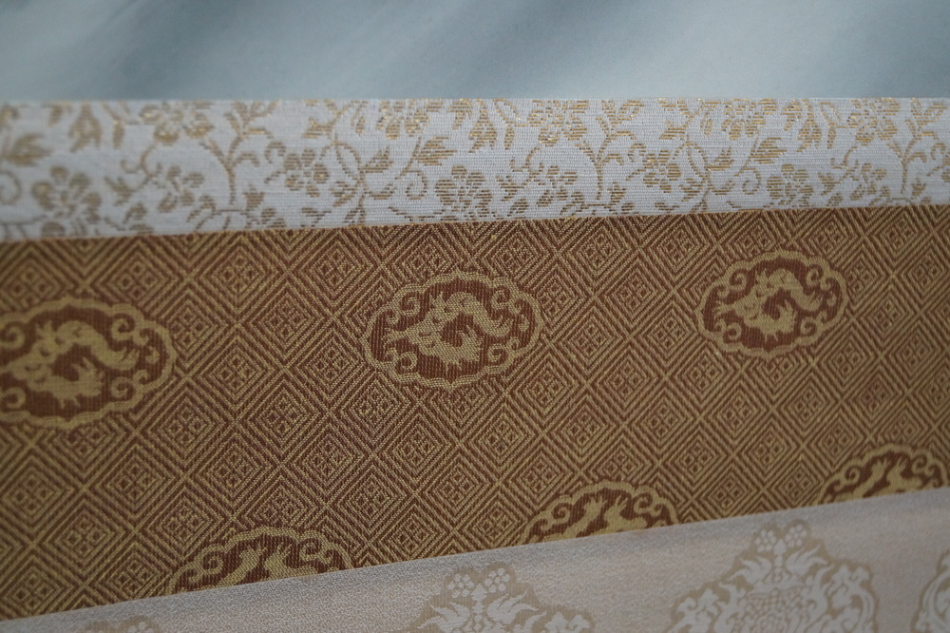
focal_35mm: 60
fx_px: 1583
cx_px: 475
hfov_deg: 33.4
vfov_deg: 22.6
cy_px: 316
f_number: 5
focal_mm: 40
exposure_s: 1/160
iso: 1600
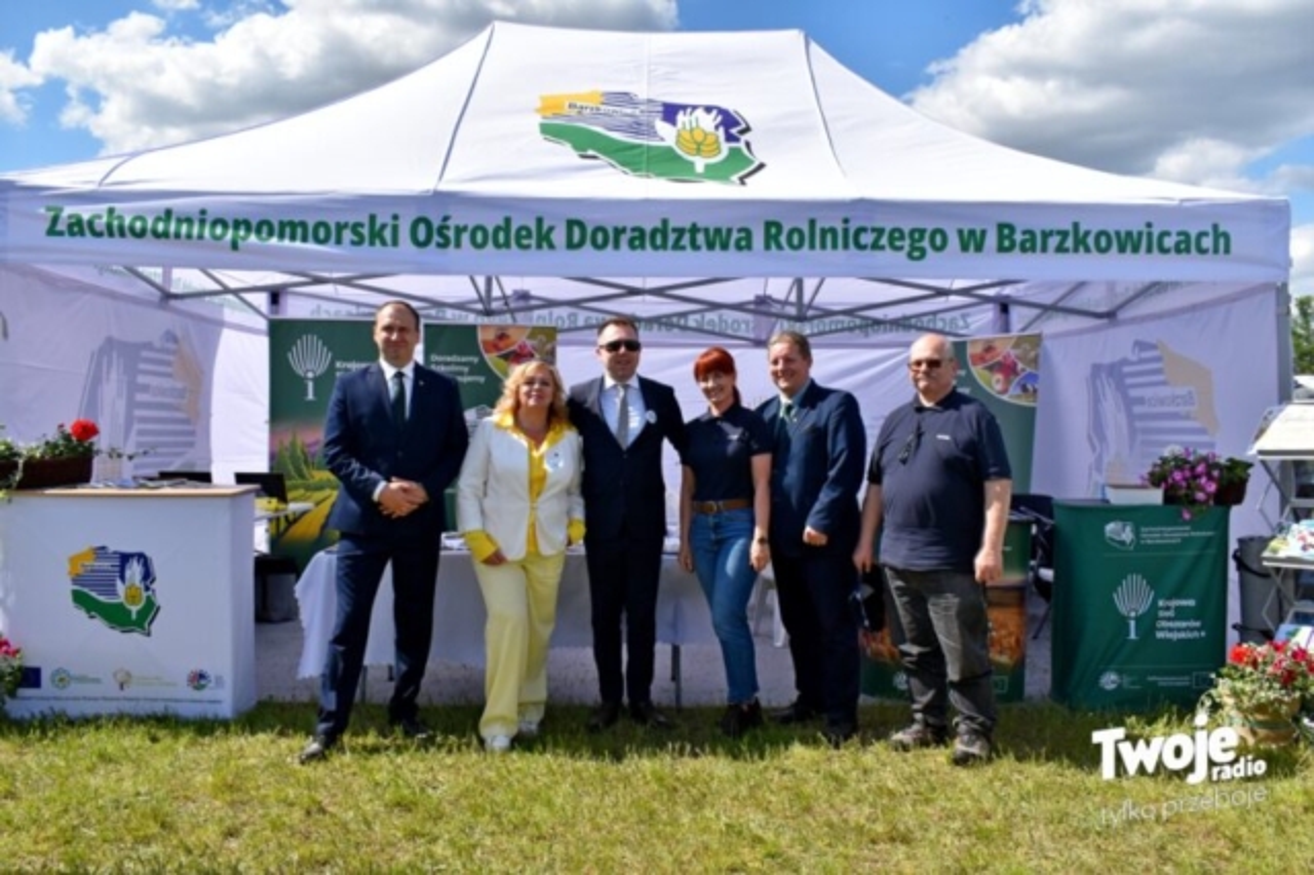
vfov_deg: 43.6
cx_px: 657
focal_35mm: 30
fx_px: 1094
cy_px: 438
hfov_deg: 62.0
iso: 400
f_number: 7.1
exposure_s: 1/2000
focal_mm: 20
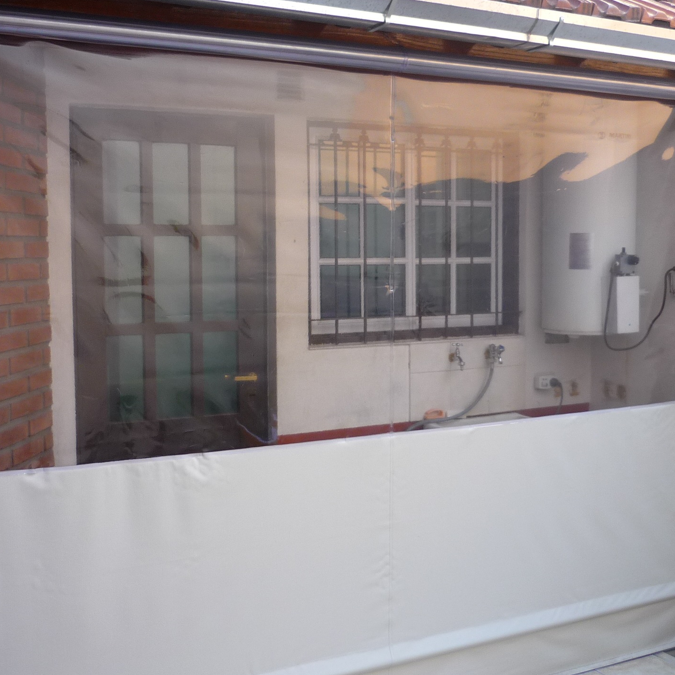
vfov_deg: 40.0
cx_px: 307
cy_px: 333
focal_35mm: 42
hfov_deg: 40.0
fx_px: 927
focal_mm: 5.5
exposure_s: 1/40
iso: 100
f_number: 2.8
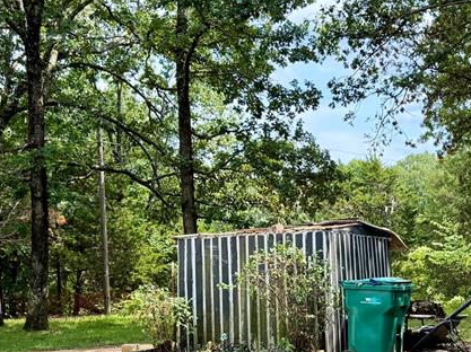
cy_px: 269
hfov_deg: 31.9
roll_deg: +0.8
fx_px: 802
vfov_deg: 24.5
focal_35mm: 59
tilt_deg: -0.7
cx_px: 375
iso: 100
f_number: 1.78
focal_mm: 6.76
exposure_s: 1/1250
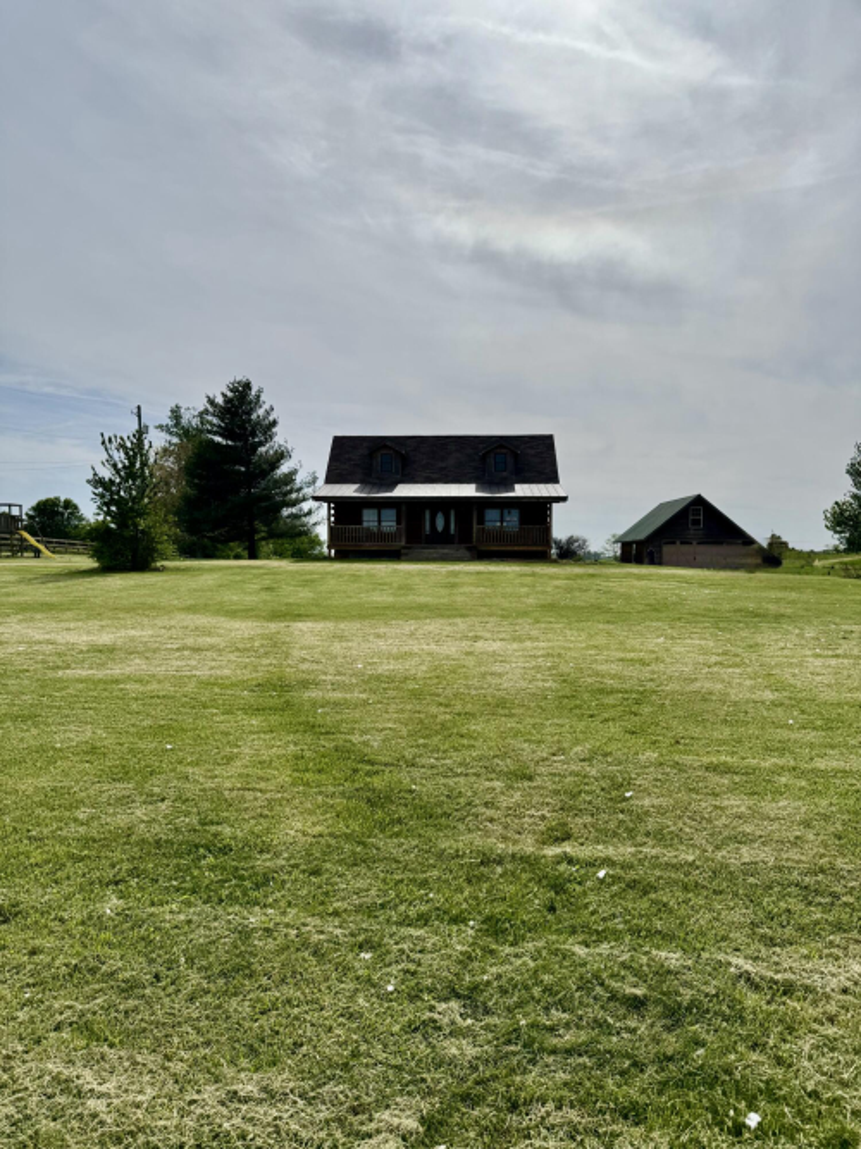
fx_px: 796
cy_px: 574
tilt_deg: +0.1
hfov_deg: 56.8
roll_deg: +0.2
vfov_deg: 71.6
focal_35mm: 24
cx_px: 430
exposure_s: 1/12346
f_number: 1.78
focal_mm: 6.76
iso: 64
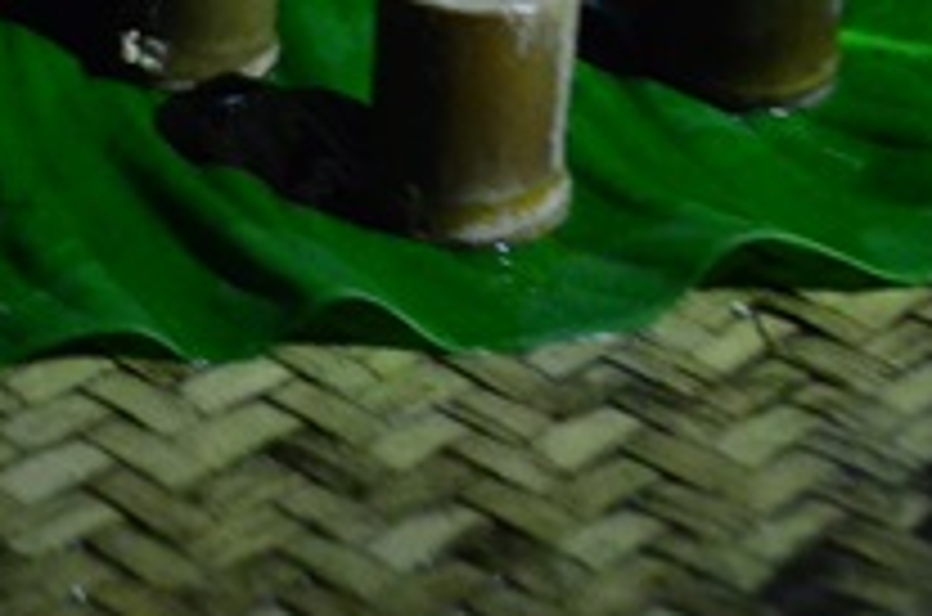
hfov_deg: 15.5
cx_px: 27
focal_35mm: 130
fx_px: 3358
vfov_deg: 10.4
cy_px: -90
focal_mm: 28
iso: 6400
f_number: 4.5
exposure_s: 1/25
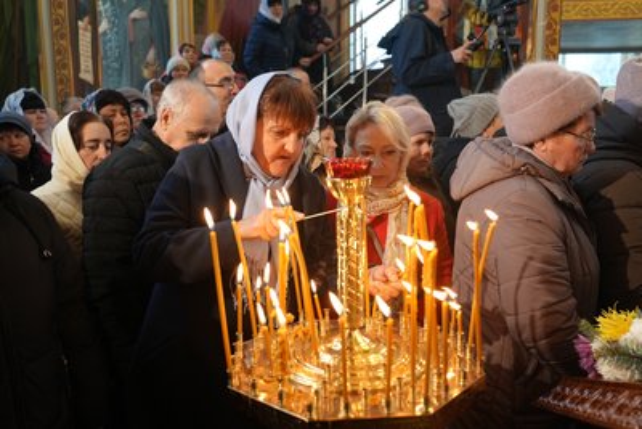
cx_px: 321
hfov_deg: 58.7
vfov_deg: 41.1
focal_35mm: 32
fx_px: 571
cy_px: 214
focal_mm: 32
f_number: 4
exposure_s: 1/160
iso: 1600
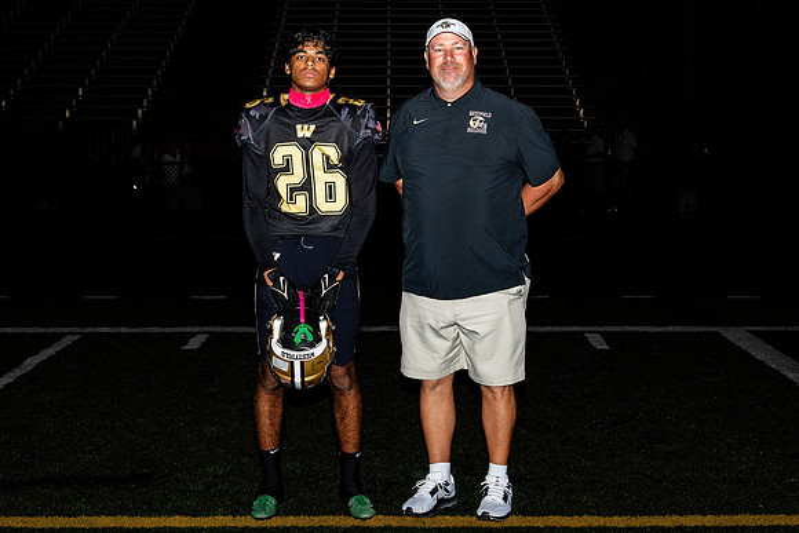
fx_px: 1290
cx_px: 409
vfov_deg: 23.4
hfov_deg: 34.4
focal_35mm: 58
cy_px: 249
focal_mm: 32
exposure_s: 1/200
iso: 320
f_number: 5
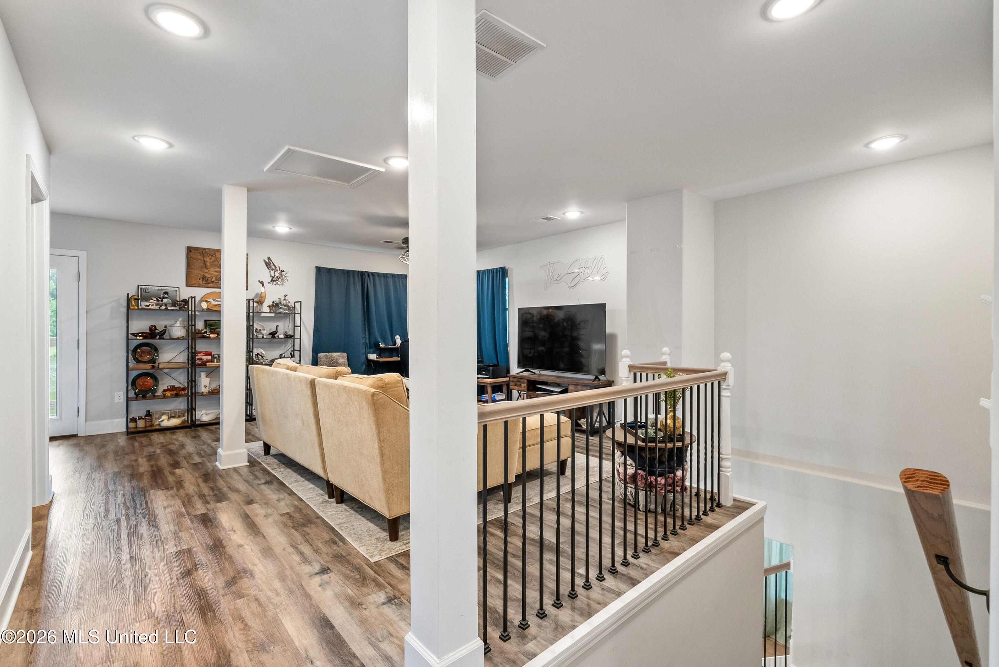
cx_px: 500
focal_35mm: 16
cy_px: 334
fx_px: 444
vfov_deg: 73.8
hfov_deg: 96.7
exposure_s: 1/6
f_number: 9
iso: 800
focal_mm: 16
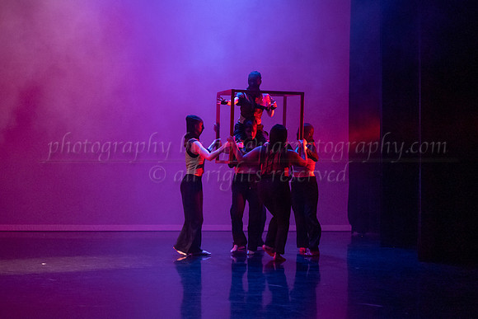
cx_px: 251
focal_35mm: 103
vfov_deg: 13.3
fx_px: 1366
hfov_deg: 19.8
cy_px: 164
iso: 4000
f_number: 2.8
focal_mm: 75
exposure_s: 1/250
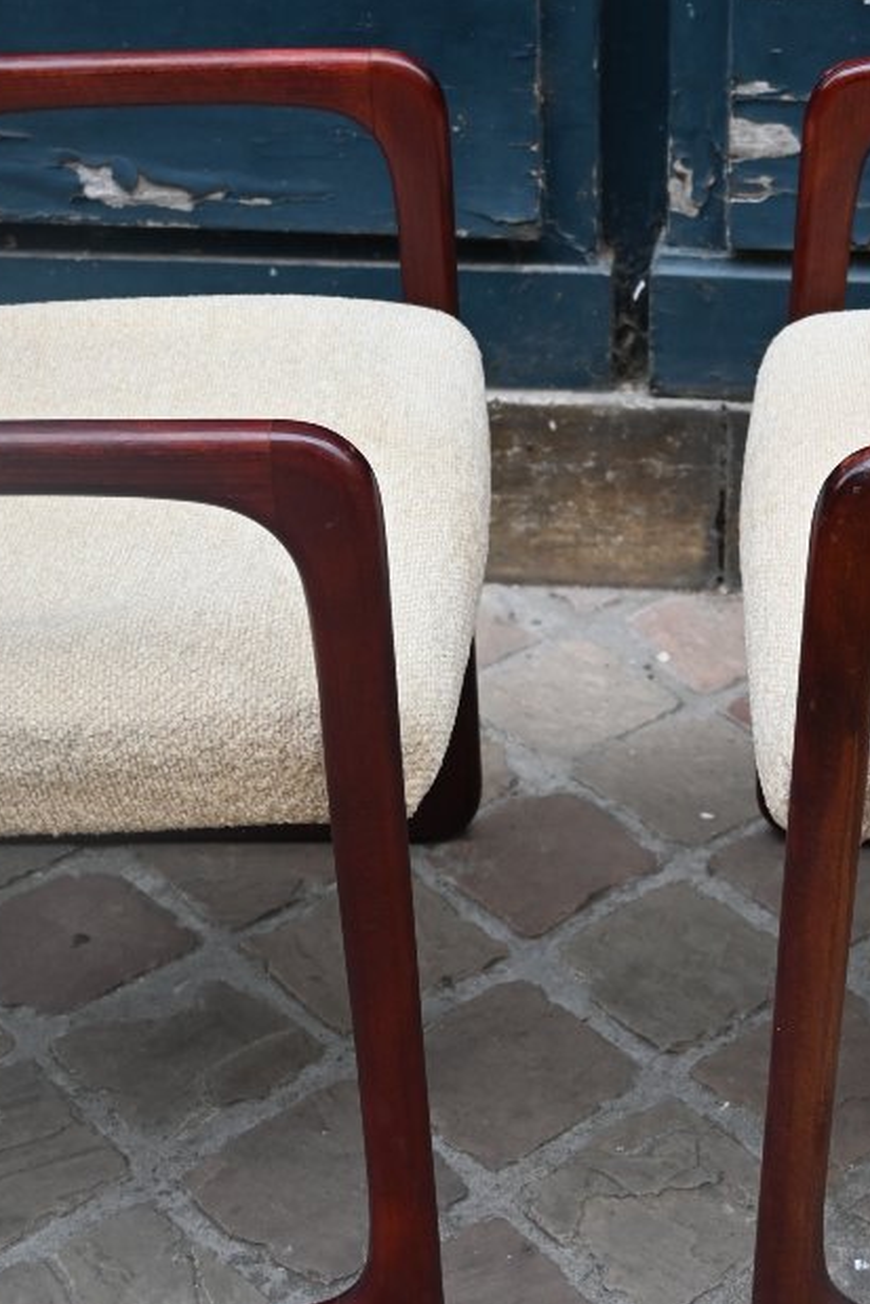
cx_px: 676
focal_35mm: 65
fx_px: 2371
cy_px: 579
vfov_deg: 30.7
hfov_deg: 20.6
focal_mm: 22.5
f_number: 3.8
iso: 400
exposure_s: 1/160
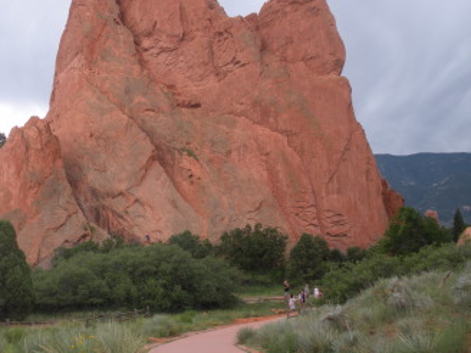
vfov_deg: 29.0
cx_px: 195
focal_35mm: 50
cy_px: 143
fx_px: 680
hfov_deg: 38.1
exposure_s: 1/106
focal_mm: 6.3
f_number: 3.5
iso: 64
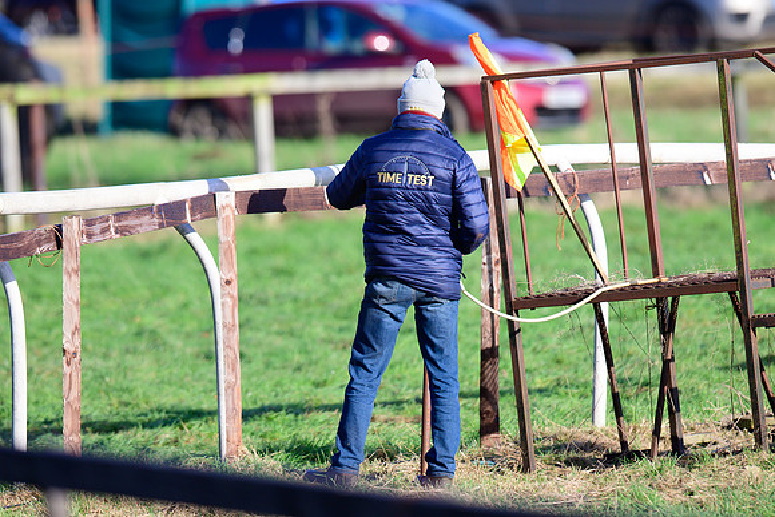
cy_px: 258
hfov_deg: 3.4
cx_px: 388
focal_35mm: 600
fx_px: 12919
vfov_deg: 2.3
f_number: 5
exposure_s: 1/2000
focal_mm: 400
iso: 400
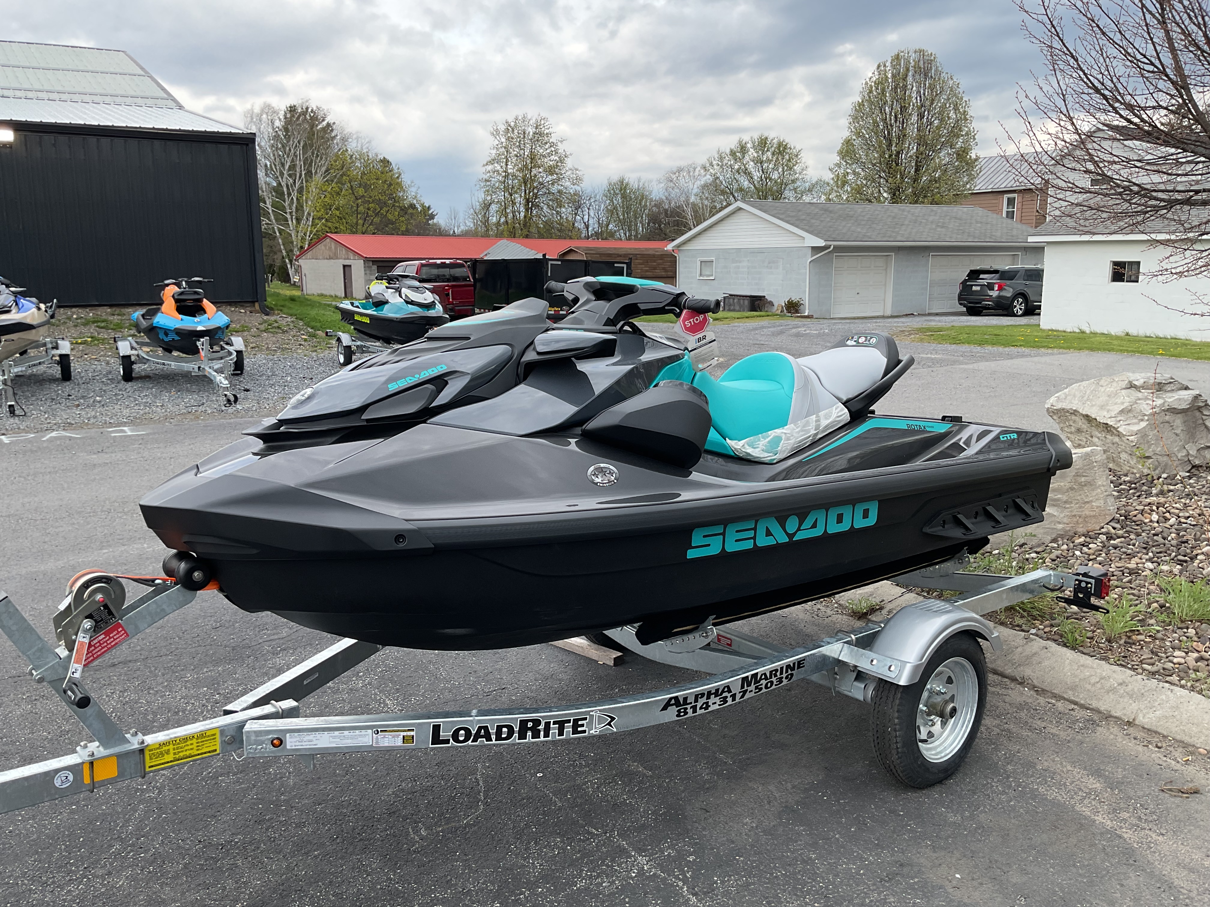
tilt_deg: -11.1
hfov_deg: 61.7
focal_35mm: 29
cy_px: 454
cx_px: 605
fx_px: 1014
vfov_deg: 48.2
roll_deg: +0.3
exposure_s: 1/562
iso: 16
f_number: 1.8
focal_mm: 3
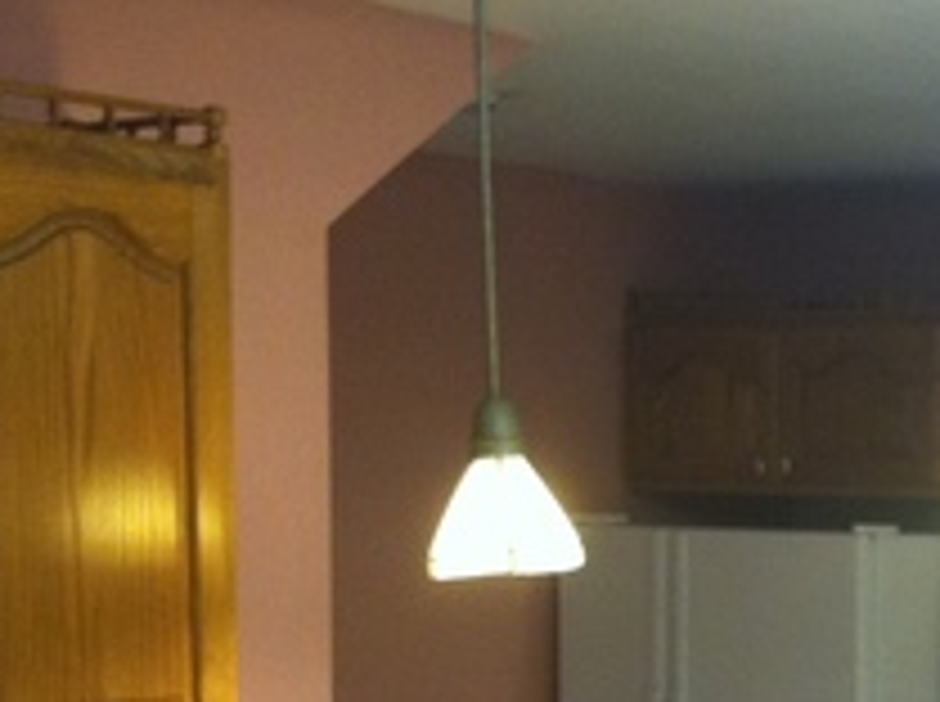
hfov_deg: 17.5
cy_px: 783
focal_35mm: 107
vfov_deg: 13.5
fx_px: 2901
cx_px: 1156
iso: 125
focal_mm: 3.85
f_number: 2.8
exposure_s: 1/15
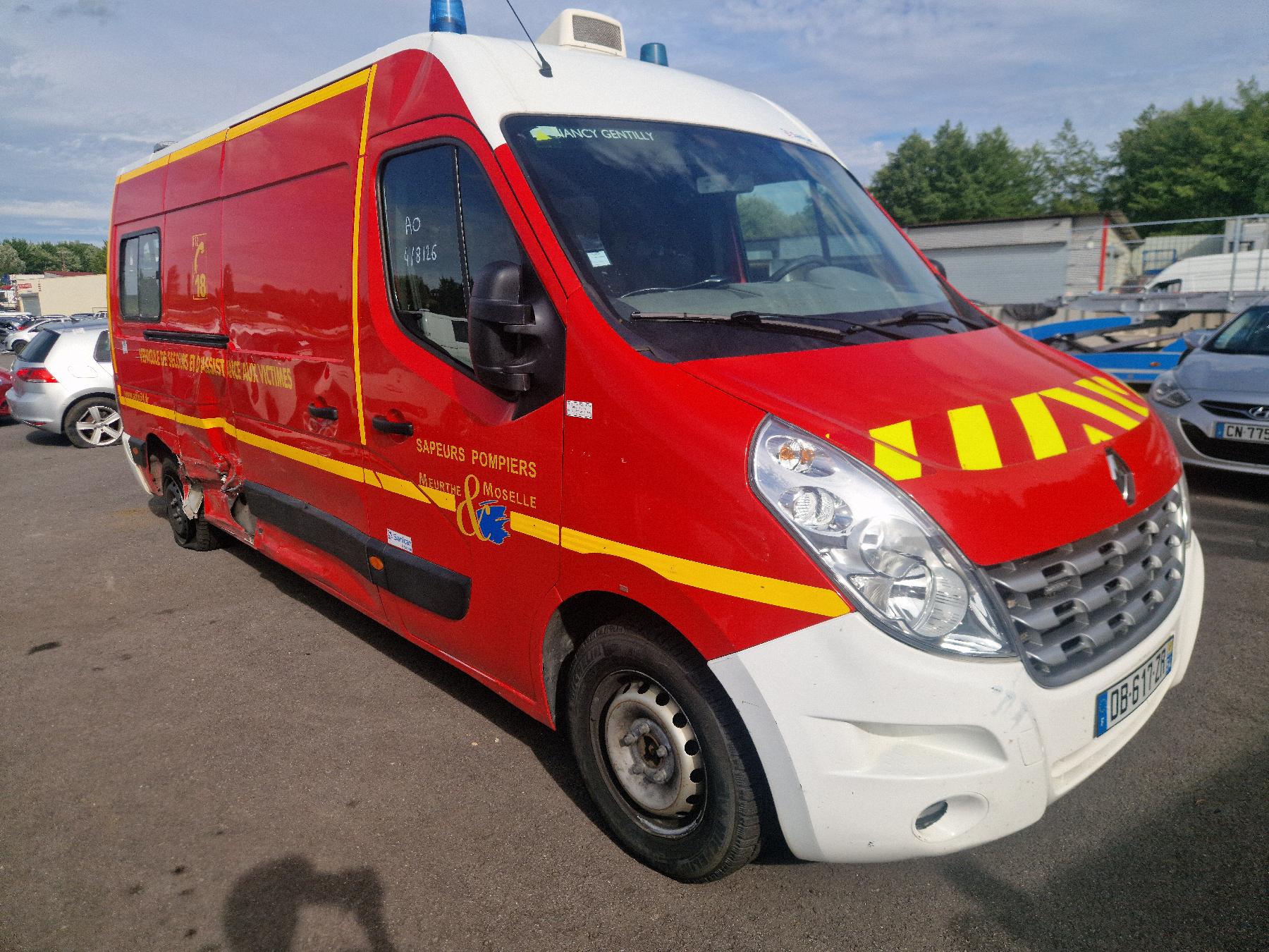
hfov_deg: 73.9
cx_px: 634
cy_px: 476
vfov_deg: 58.9
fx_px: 843
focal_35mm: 23
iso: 50
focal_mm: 5.4
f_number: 1.8
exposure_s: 1/2500
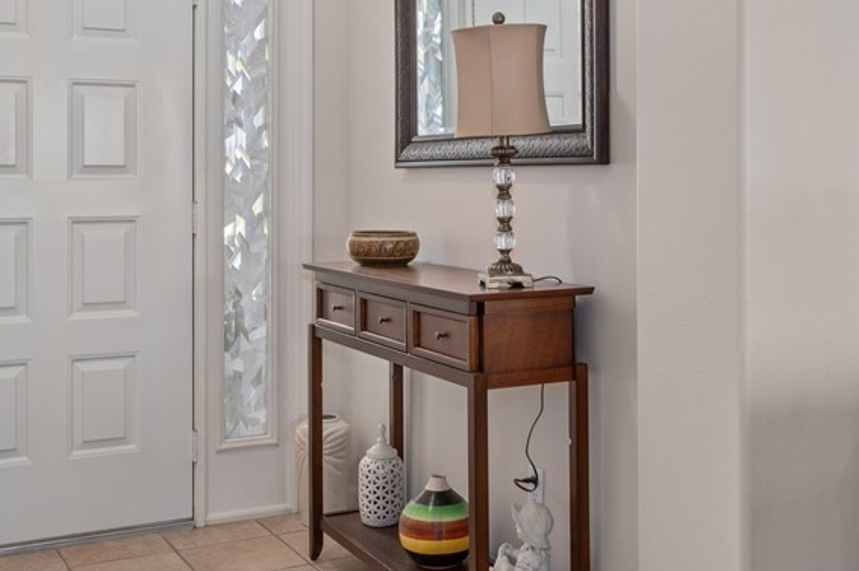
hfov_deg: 42.8
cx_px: 448
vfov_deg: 29.1
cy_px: 211
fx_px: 1097
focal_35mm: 46
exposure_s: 1/6
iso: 320
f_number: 8
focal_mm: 24
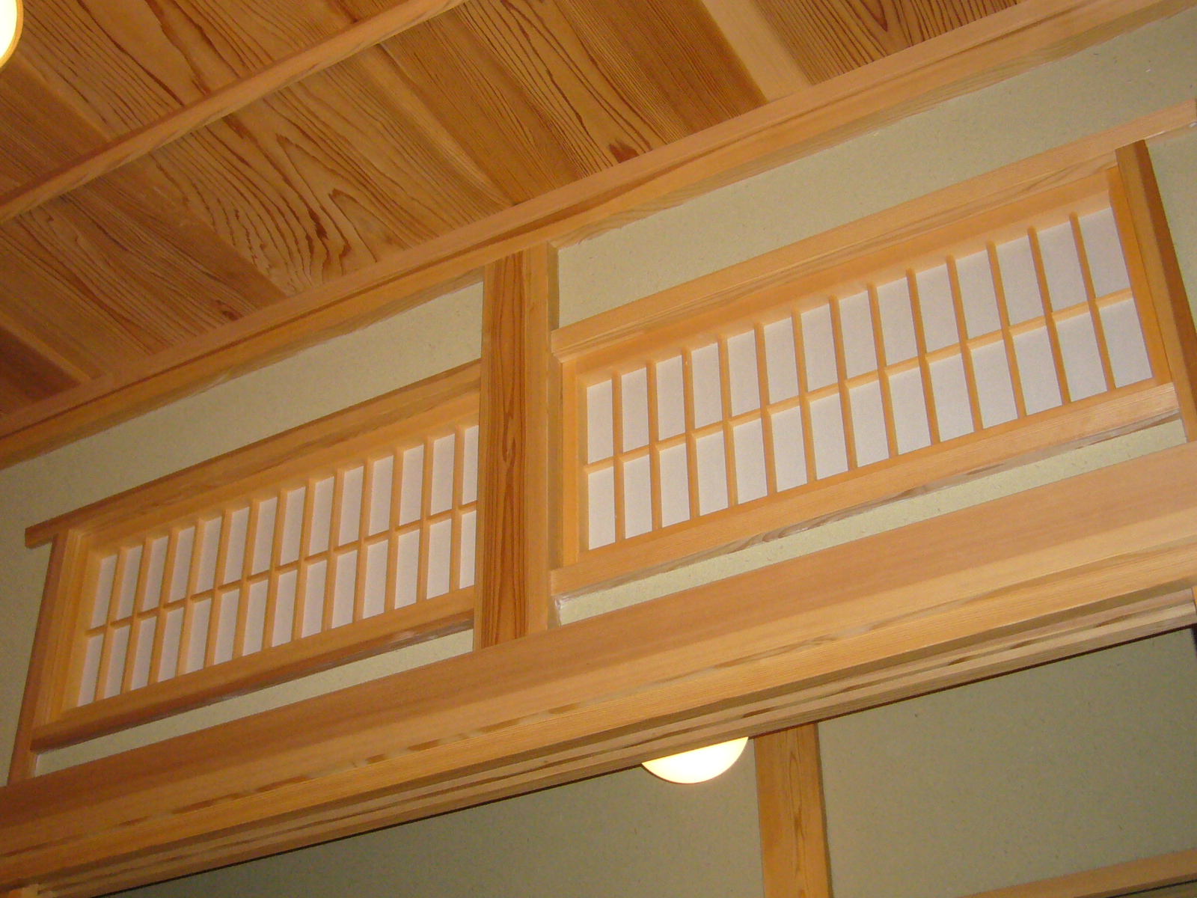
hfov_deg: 39.7
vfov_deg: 30.3
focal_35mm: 48
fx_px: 1660
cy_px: 449
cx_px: 598
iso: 200
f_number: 2.8
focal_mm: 5.8
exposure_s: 1/60
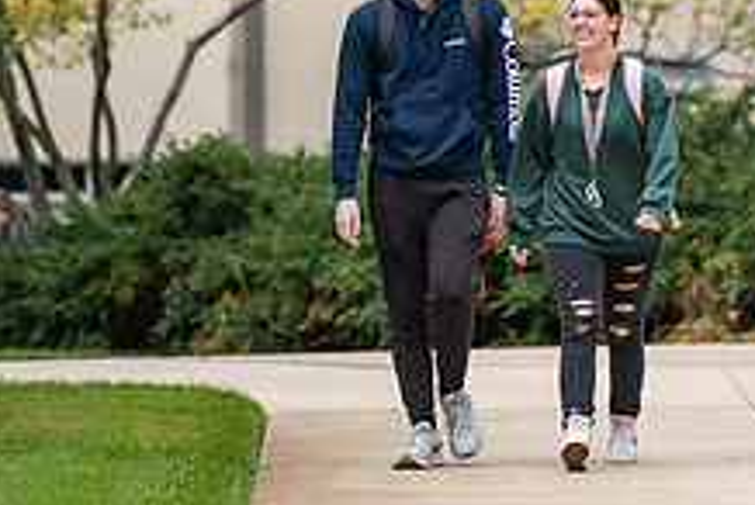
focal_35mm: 531
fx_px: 11151
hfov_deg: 3.9
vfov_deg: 2.6
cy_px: -92
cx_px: 589
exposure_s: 1/400
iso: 320
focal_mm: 200
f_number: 3.2
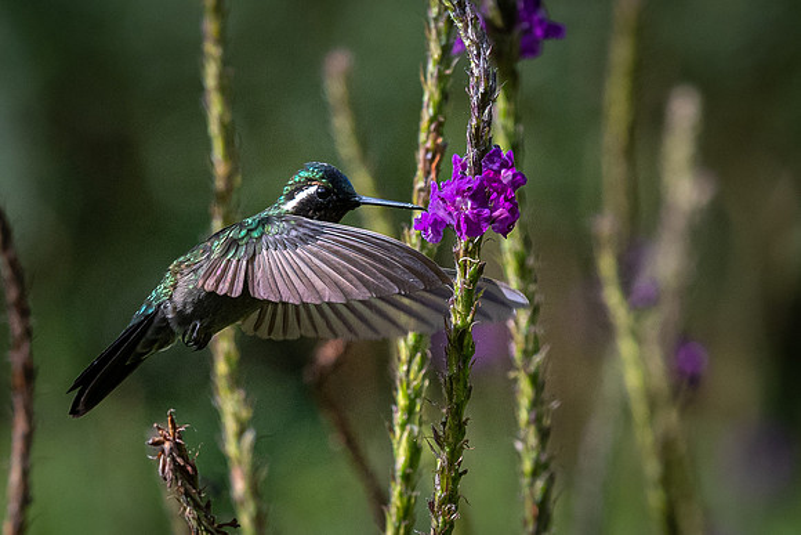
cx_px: 427
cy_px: 432
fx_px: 15217
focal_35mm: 684
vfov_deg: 2.0
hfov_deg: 3.0
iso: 720
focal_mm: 185
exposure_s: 1/2500
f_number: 5.6
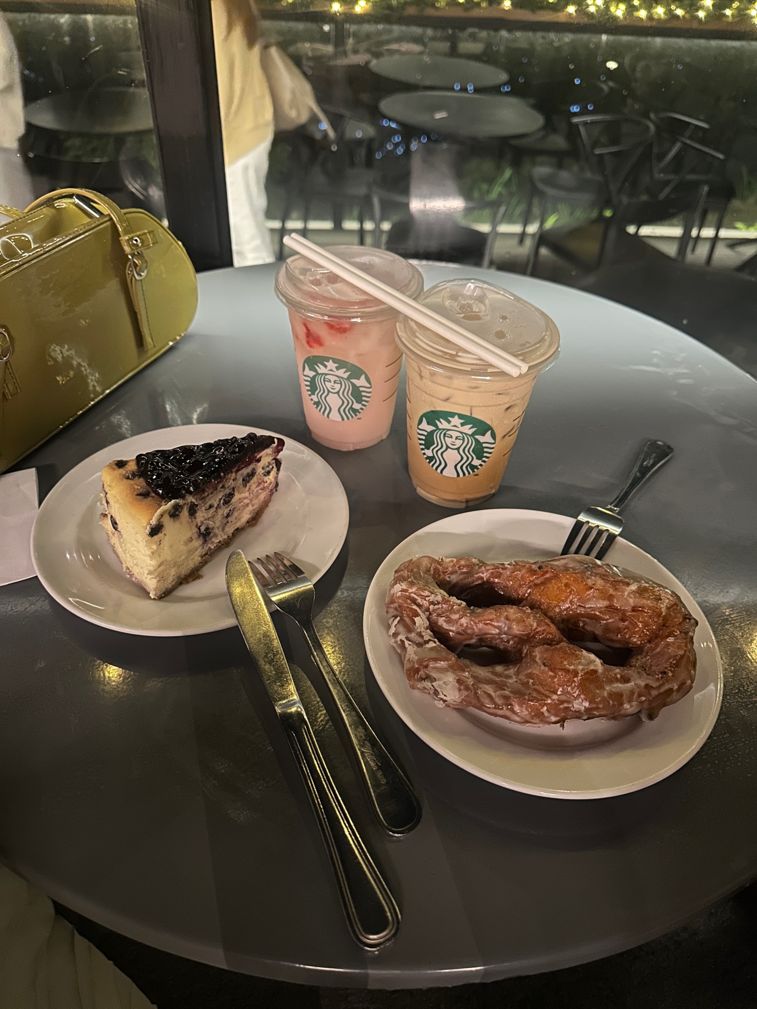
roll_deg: -4.5
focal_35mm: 24
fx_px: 700
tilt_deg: -41.4
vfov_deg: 71.6
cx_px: 378
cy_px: 504
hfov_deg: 56.8
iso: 800
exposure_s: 1/15
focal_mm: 6.86
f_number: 1.78
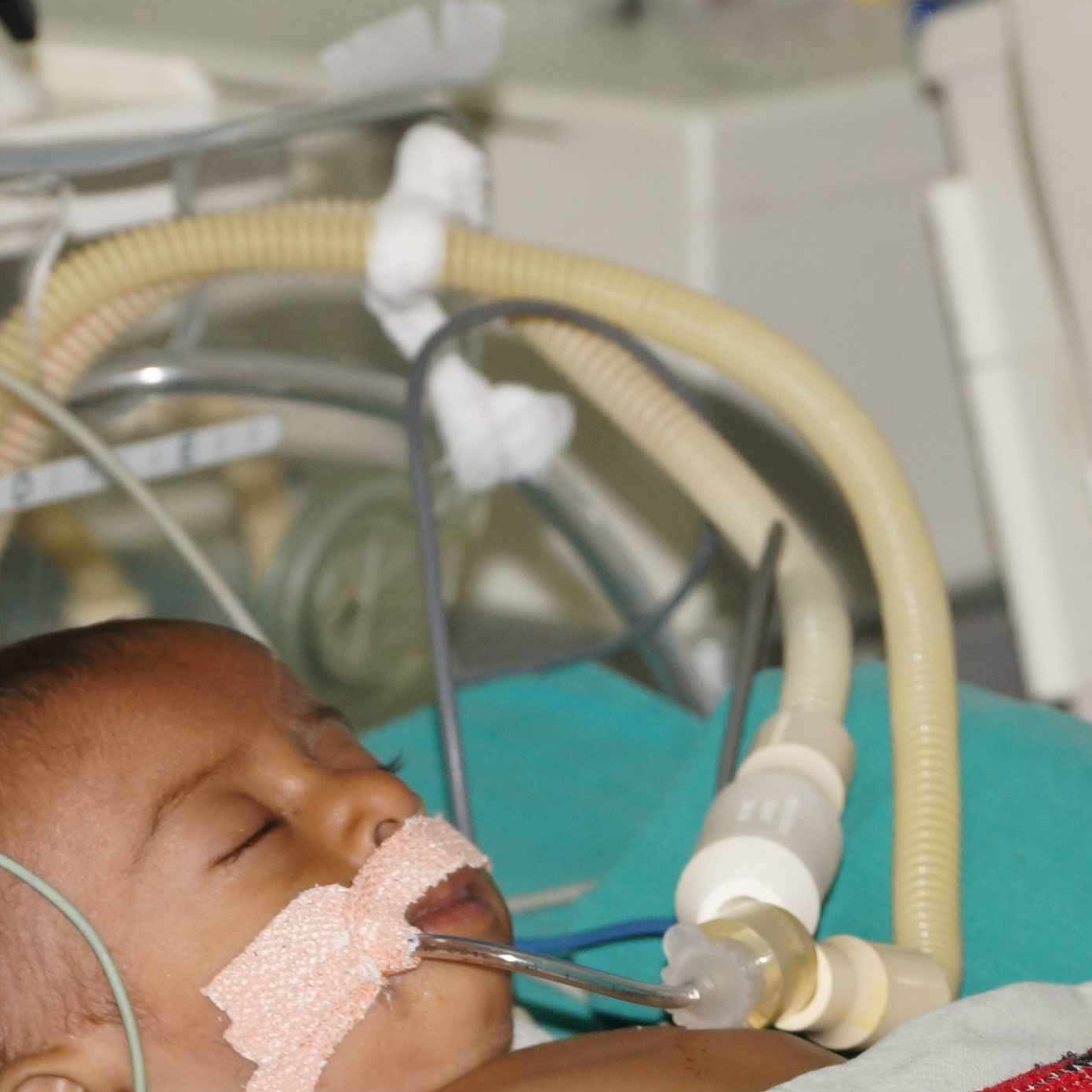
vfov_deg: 5.3
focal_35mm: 330
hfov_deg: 5.3
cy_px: 945
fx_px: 11788
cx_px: 302
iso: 400
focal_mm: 85
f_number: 5.6
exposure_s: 1/60
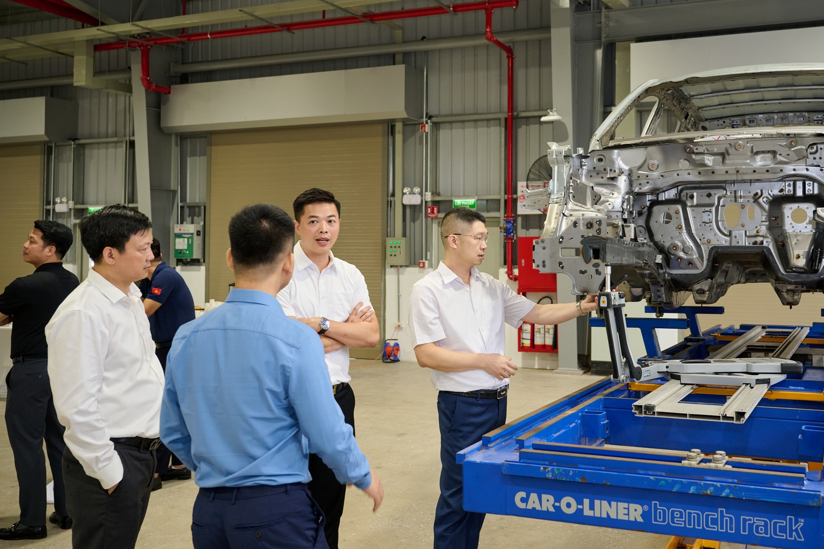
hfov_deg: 49.7
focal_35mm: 39
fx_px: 884
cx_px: 485
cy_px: 243
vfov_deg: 34.5
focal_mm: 31.5
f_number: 4
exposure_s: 1/160
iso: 400
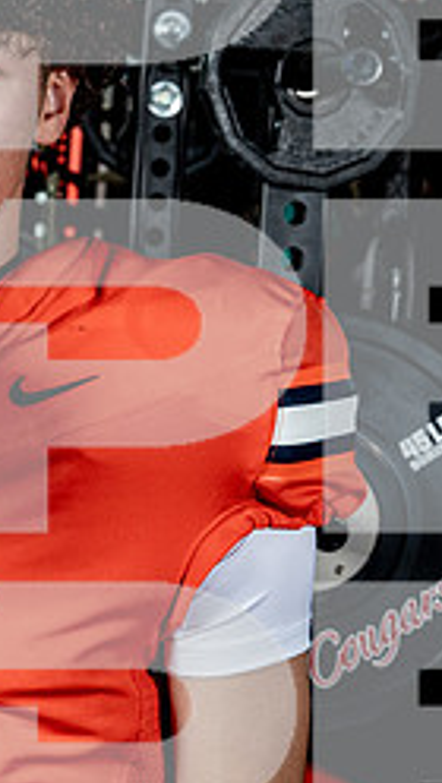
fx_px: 2847
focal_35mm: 137
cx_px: -117
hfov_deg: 8.8
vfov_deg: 15.7
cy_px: 368
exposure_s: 1/250
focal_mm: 56
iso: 640
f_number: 9
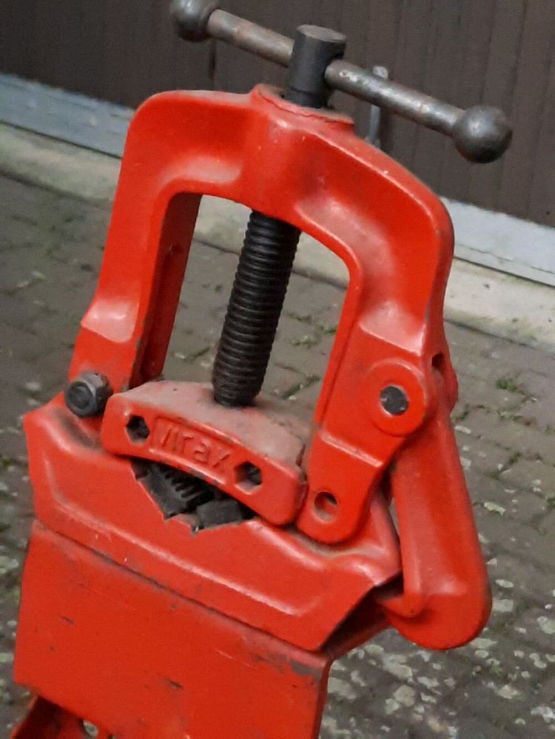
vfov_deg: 69.4
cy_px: 370
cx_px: 278
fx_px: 534
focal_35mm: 25
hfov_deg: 54.9
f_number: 2
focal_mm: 4.6
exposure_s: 1/15873
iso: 3200
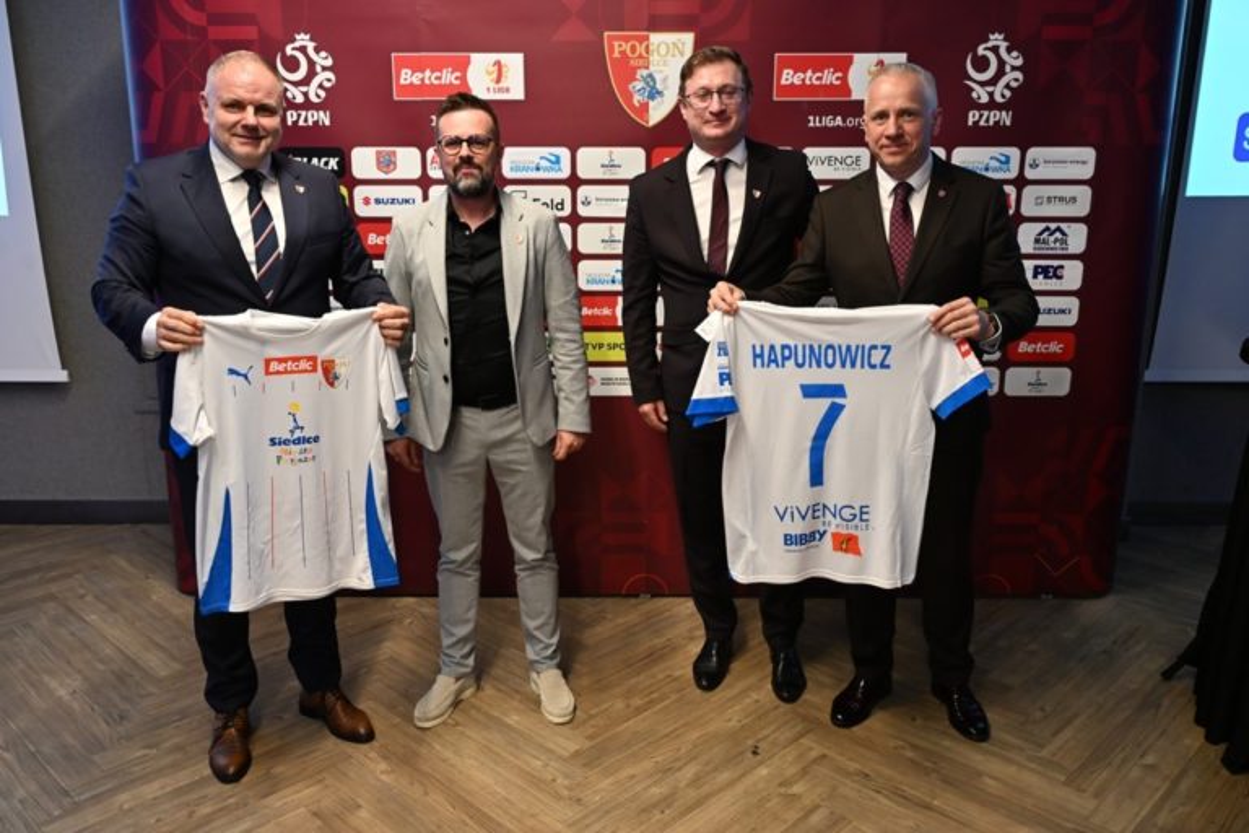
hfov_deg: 60.3
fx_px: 1075
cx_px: 624
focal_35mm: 31
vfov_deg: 42.3
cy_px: 416
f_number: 4.5
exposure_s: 1/60
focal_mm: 31
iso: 1800
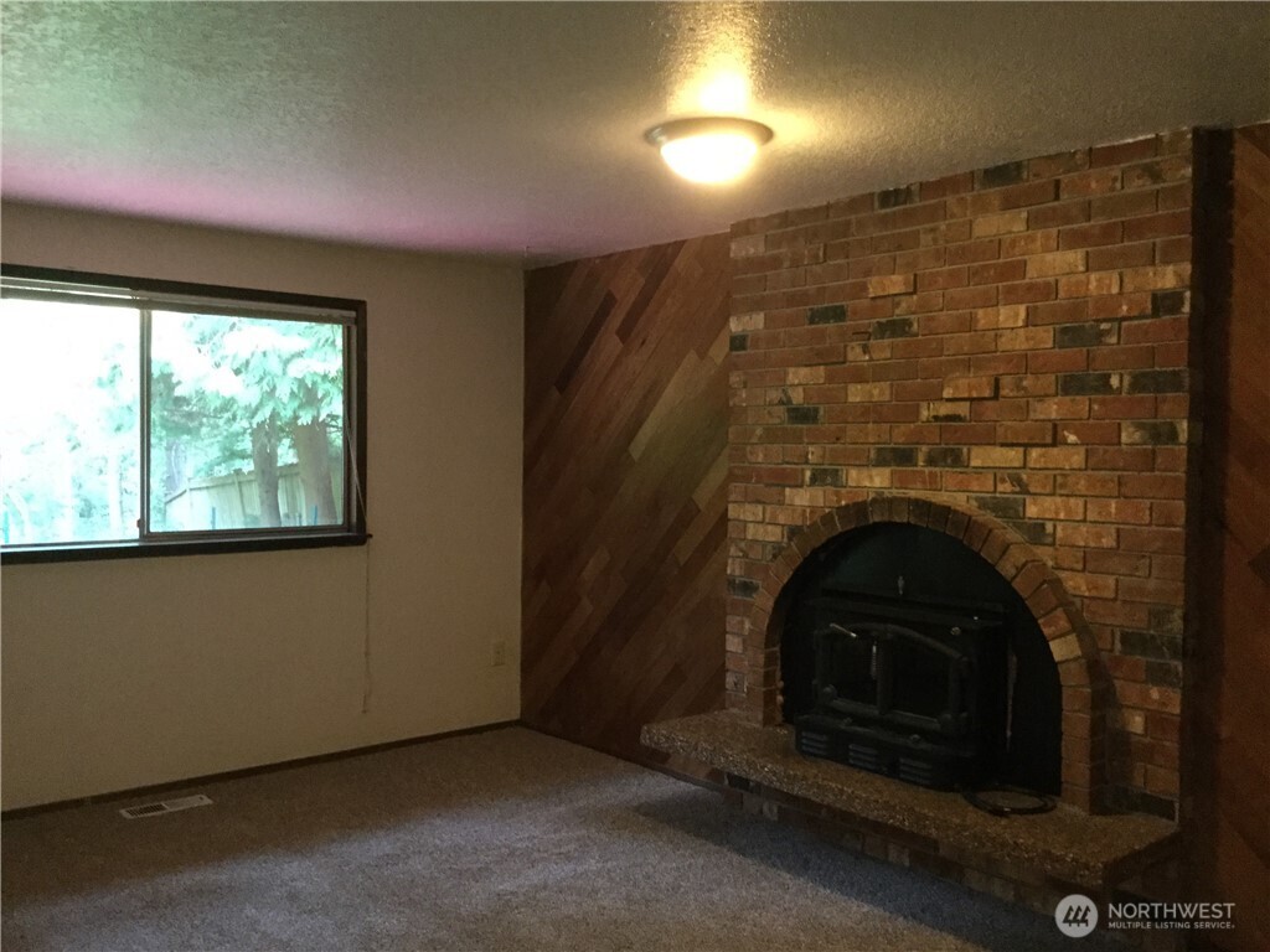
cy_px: 476
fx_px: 1137
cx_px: 635
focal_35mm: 31
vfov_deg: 45.4
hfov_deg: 58.4
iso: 200
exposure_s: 1/15
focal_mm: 3.3
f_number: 2.4
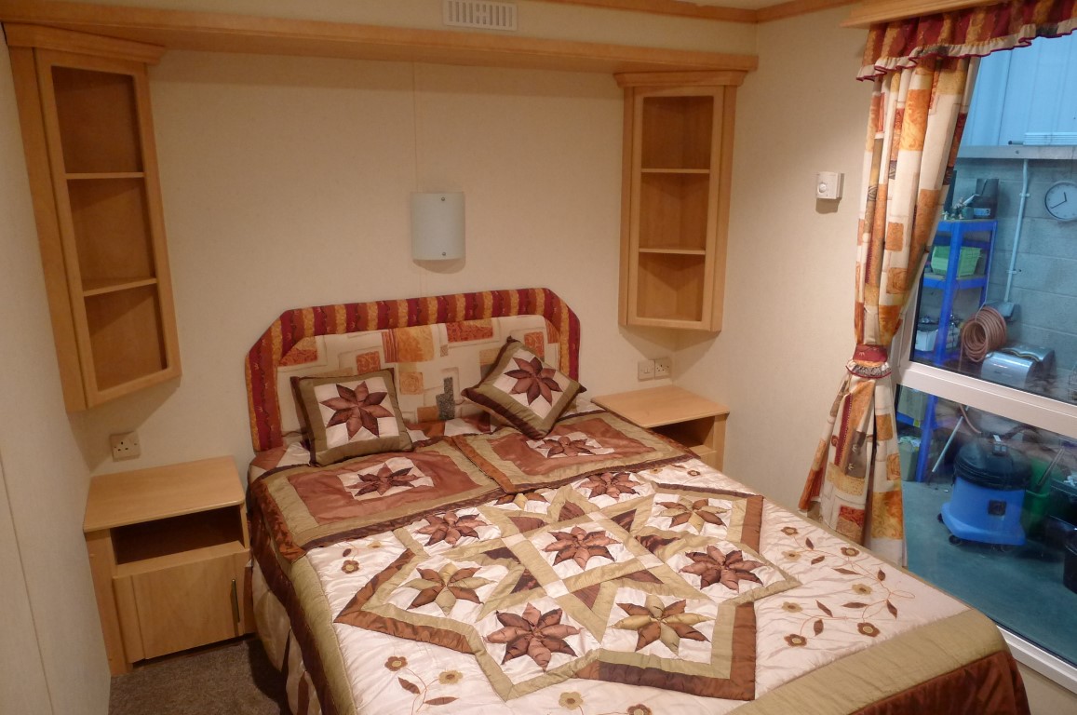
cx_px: 538
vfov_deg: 53.0
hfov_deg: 73.8
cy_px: 358
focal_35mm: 24
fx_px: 717
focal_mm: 5.1
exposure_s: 1/30
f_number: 2
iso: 400
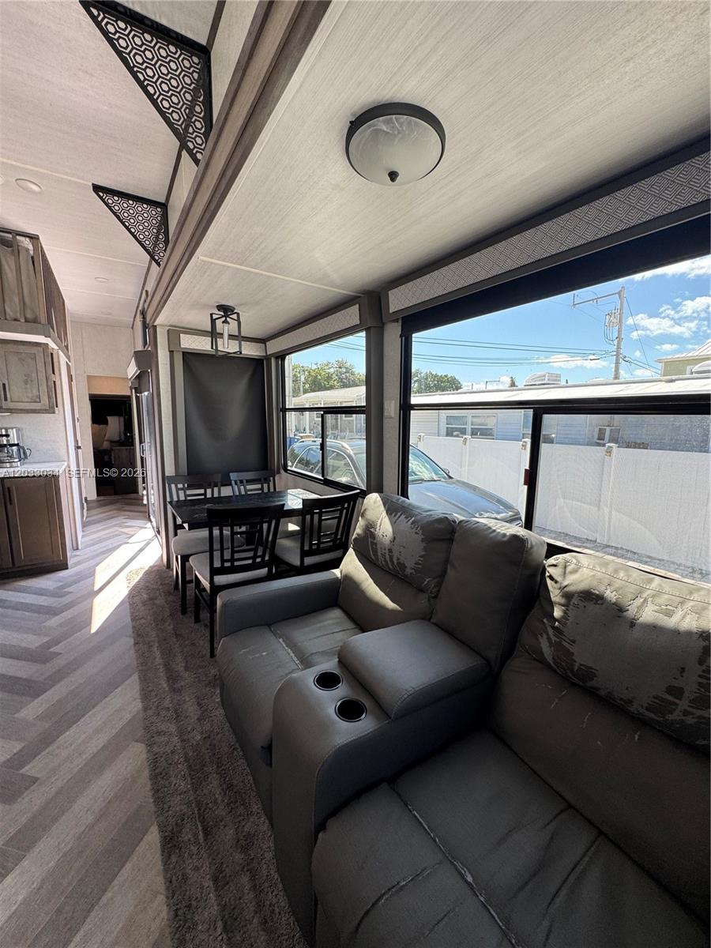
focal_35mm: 14
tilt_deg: -9.0
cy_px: 474
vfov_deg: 102.1
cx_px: 356
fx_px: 383
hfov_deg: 85.7
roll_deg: +0.4
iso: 64
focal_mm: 2.22
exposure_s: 1/99
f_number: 2.2
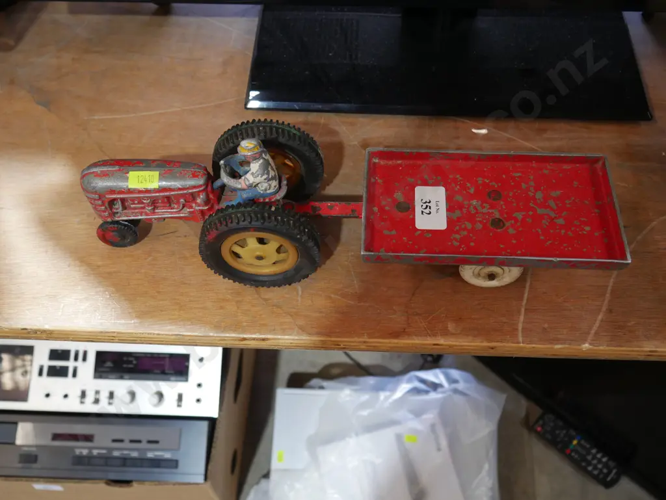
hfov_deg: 53.9
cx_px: 333
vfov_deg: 41.8
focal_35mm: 34
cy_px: 250
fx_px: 654
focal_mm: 17
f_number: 4
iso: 800
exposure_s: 1/60
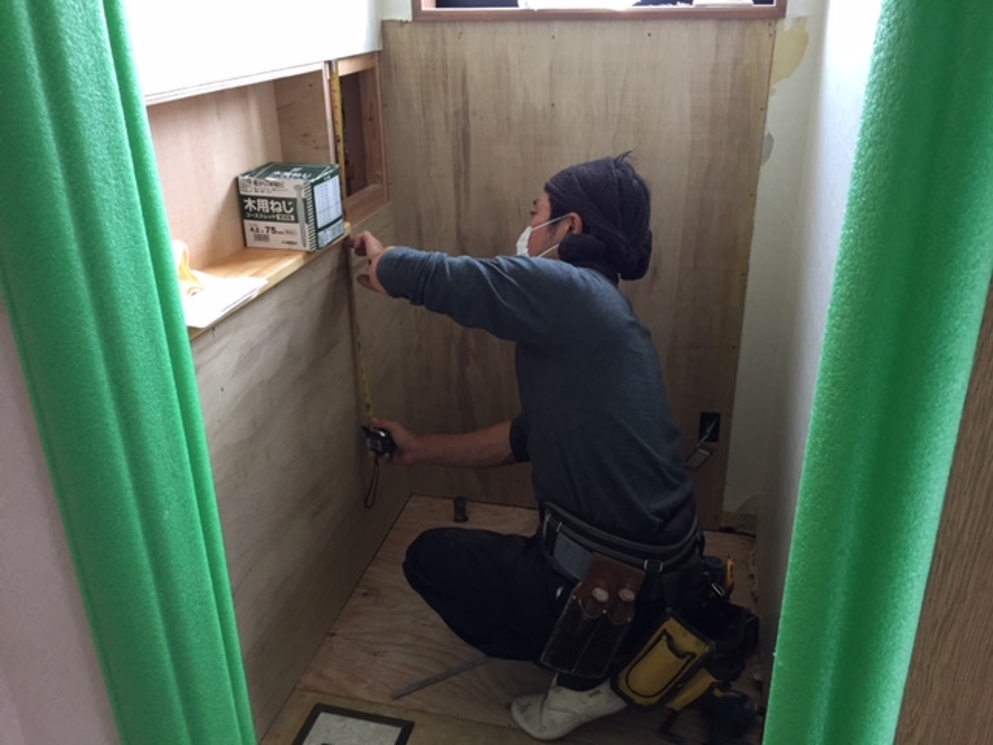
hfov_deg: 61.7
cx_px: 496
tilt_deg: -25.4
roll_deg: -0.4
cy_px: 372
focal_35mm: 29
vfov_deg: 48.2
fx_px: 832
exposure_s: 1/30
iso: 100
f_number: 2.2
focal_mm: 4.15
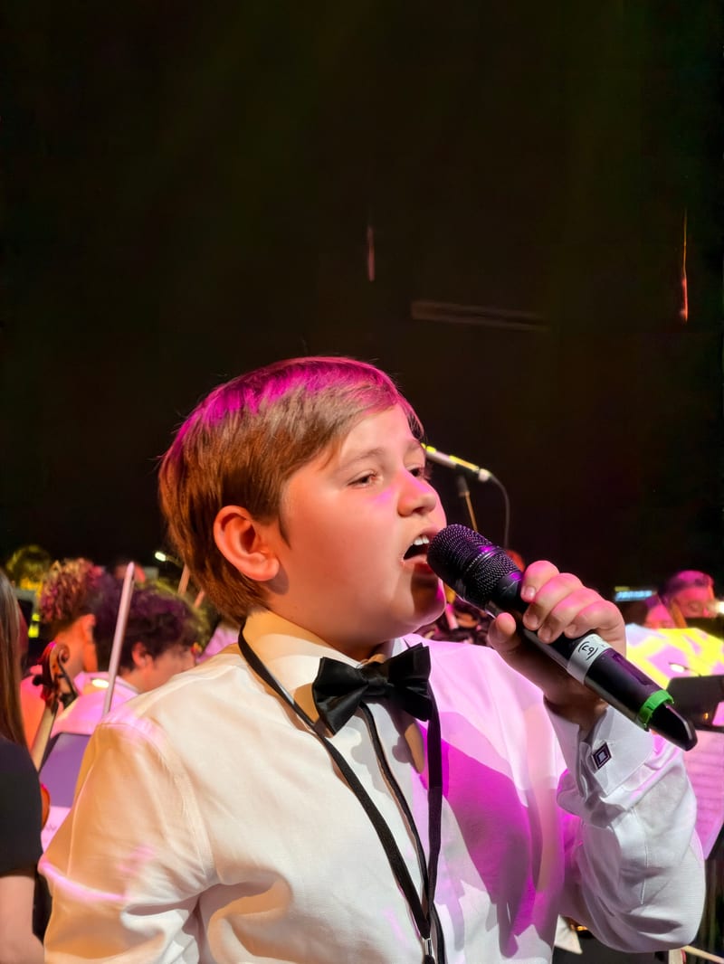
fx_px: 2788
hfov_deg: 14.8
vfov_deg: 19.6
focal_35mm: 100
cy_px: 482
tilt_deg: +0.6
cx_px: 362
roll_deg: -2.4
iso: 640
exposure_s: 1/64
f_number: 2.8
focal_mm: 16.89
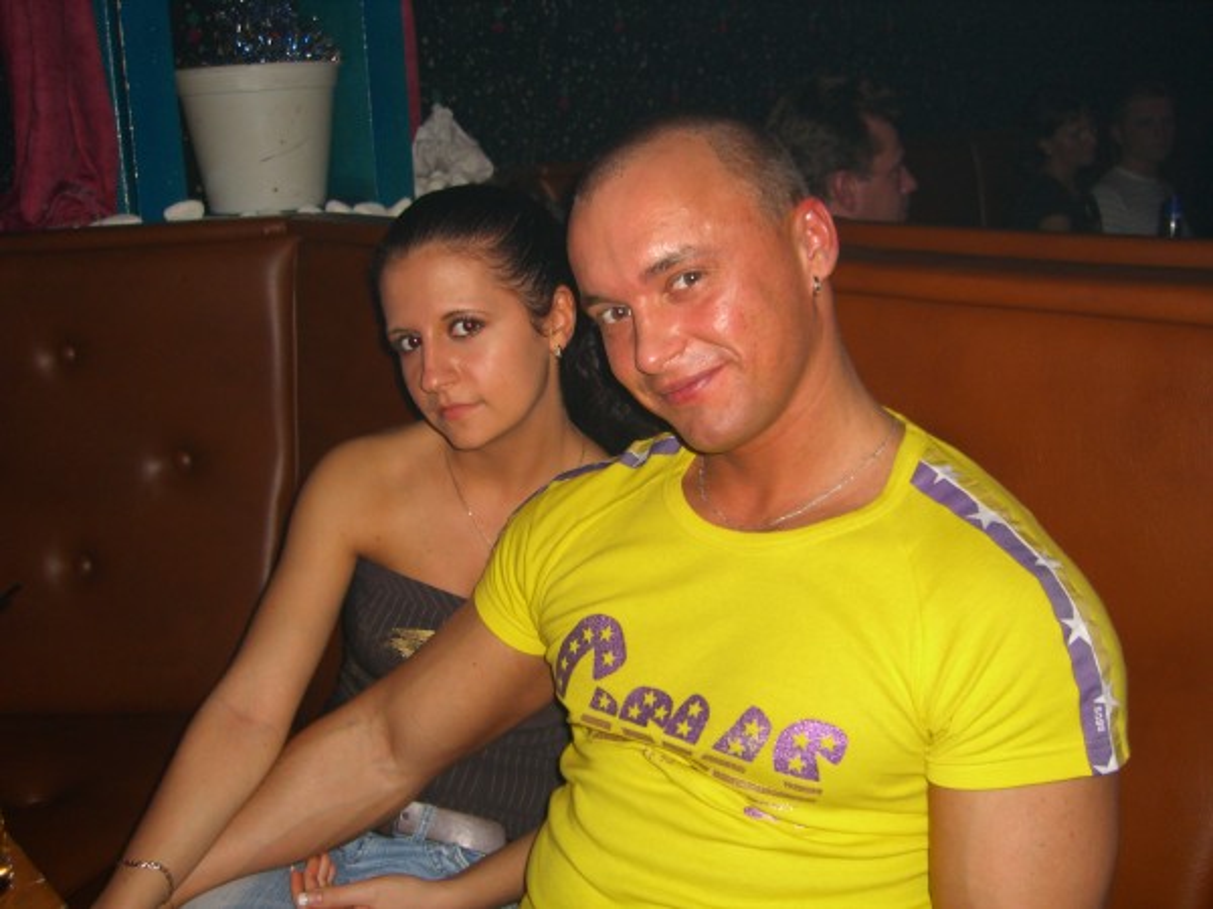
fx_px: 1332
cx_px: 606
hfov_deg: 49.0
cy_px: 454
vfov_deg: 37.7
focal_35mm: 38
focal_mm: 7.9
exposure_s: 1/60
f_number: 2.8
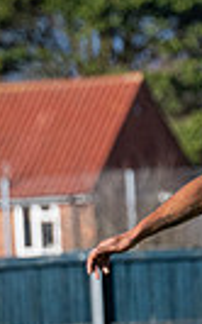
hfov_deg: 1.0
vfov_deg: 1.6
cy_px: 266
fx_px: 11922
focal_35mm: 1352
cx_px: 786
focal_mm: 175
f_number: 4
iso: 400
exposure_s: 1/5000
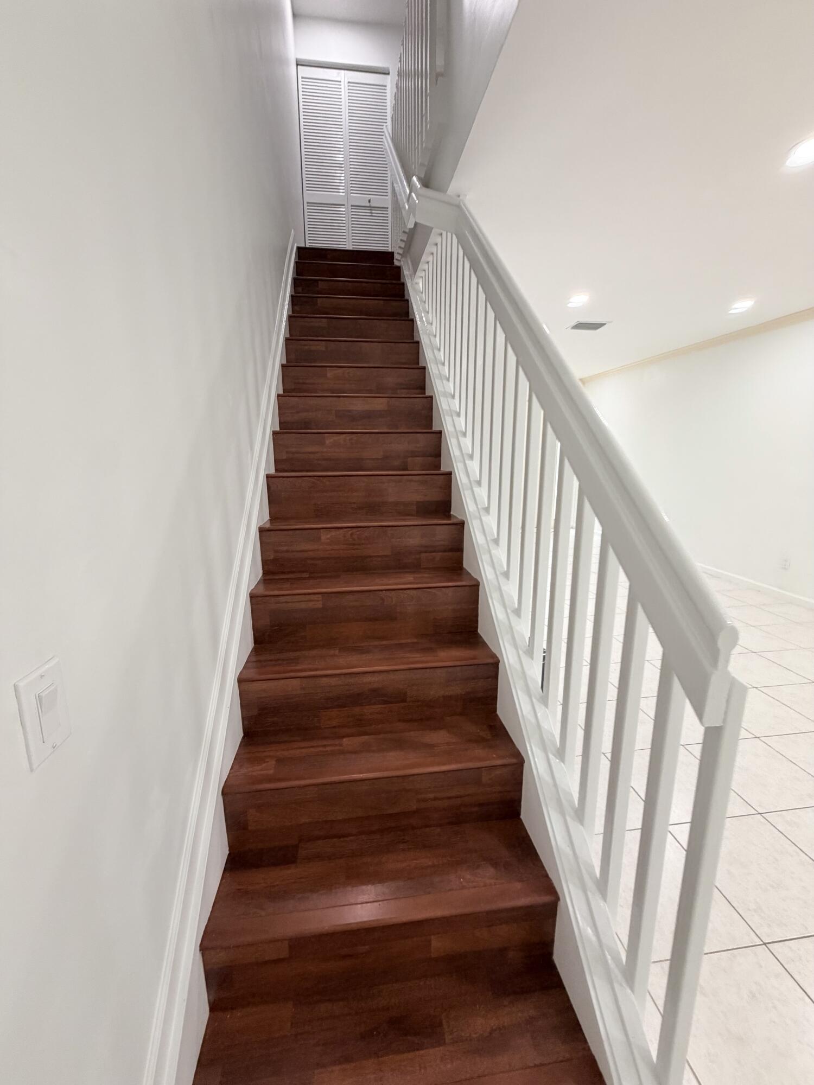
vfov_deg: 102.1
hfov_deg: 85.7
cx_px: 407
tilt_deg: -8.0
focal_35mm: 14
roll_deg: +0.5
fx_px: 439
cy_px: 542
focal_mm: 2.22
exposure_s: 1/60
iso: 200
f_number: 2.2
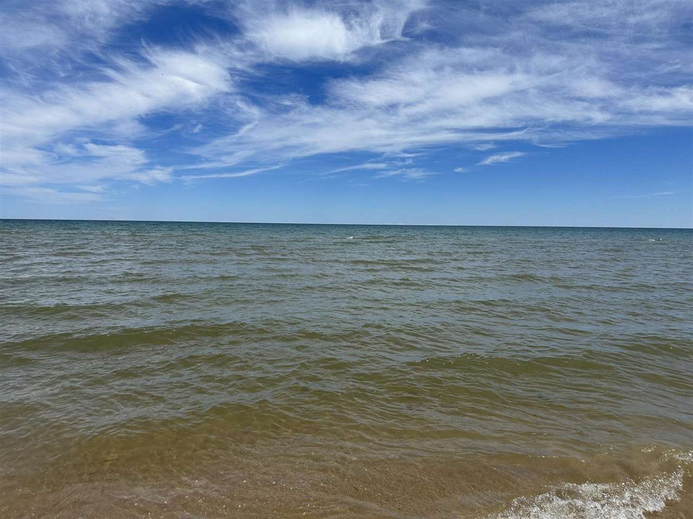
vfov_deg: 56.8
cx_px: 346
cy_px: 260
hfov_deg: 71.6
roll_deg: -1.7
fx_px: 480
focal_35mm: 24
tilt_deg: -2.2
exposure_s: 1/8929
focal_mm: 6.86
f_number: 1.78
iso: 80
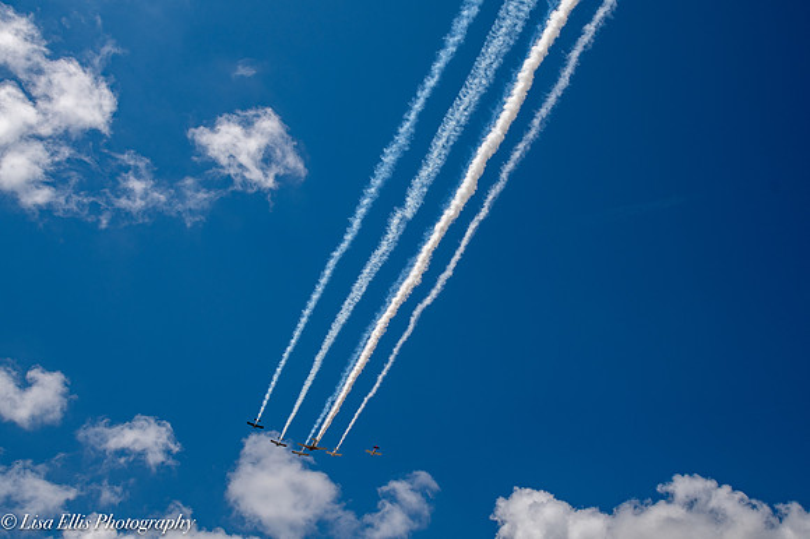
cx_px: 405
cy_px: 270
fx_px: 944
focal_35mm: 42
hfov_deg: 46.4
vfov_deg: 31.9
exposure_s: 1/2000
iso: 100
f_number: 6.3
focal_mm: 35
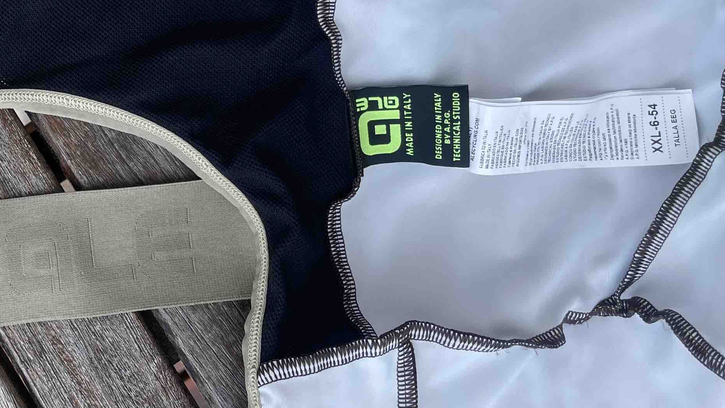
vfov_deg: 19.1
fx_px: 1173
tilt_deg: -84.4
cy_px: -7
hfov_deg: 31.5
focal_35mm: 61
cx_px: -17
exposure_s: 1/1401
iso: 32
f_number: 1.6
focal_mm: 4.2
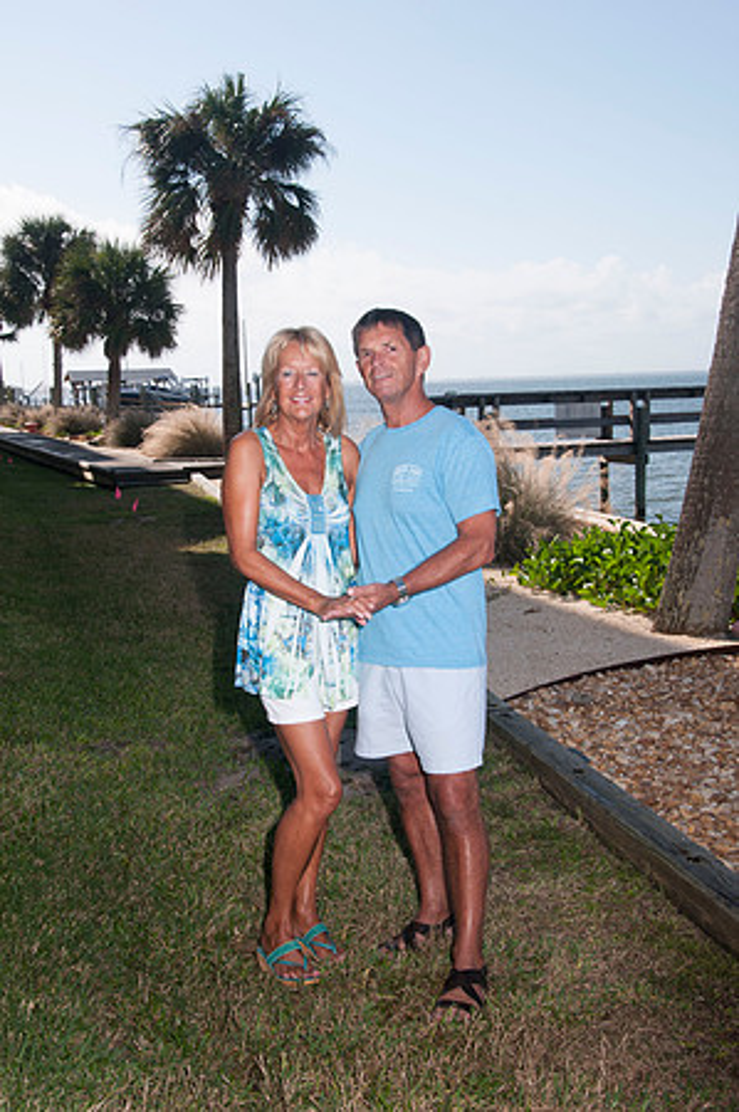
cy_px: 556
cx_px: 370
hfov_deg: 29.8
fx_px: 1389
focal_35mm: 45
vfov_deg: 43.6
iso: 100
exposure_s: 1/250
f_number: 10
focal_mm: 30
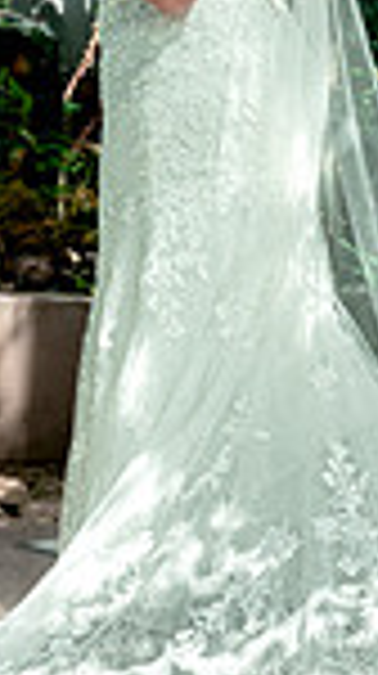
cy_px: 104
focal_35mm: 88
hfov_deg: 13.7
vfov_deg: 23.7
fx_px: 1573
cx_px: 261
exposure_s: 1/320
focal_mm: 28
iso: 400
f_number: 7.1
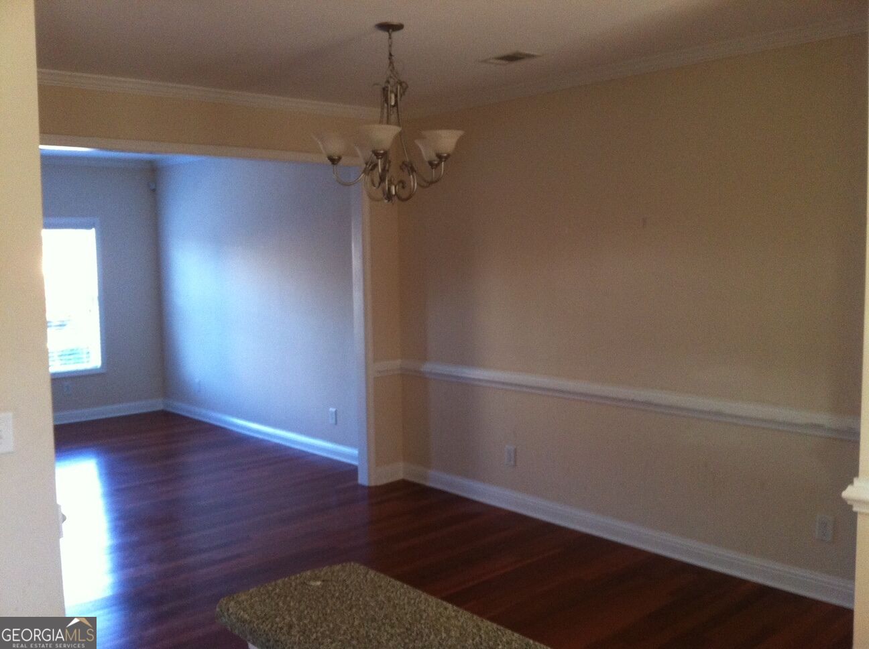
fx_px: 877
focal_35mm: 35
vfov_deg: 40.6
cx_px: 434
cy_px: 324
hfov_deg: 52.7
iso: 200
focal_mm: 3.85
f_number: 2.8
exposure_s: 1/15
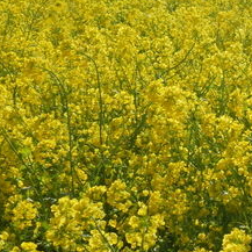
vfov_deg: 15.2
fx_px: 931
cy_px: 23
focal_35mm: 113
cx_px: 441
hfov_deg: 13.9
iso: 200
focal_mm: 17
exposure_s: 1/500
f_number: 8
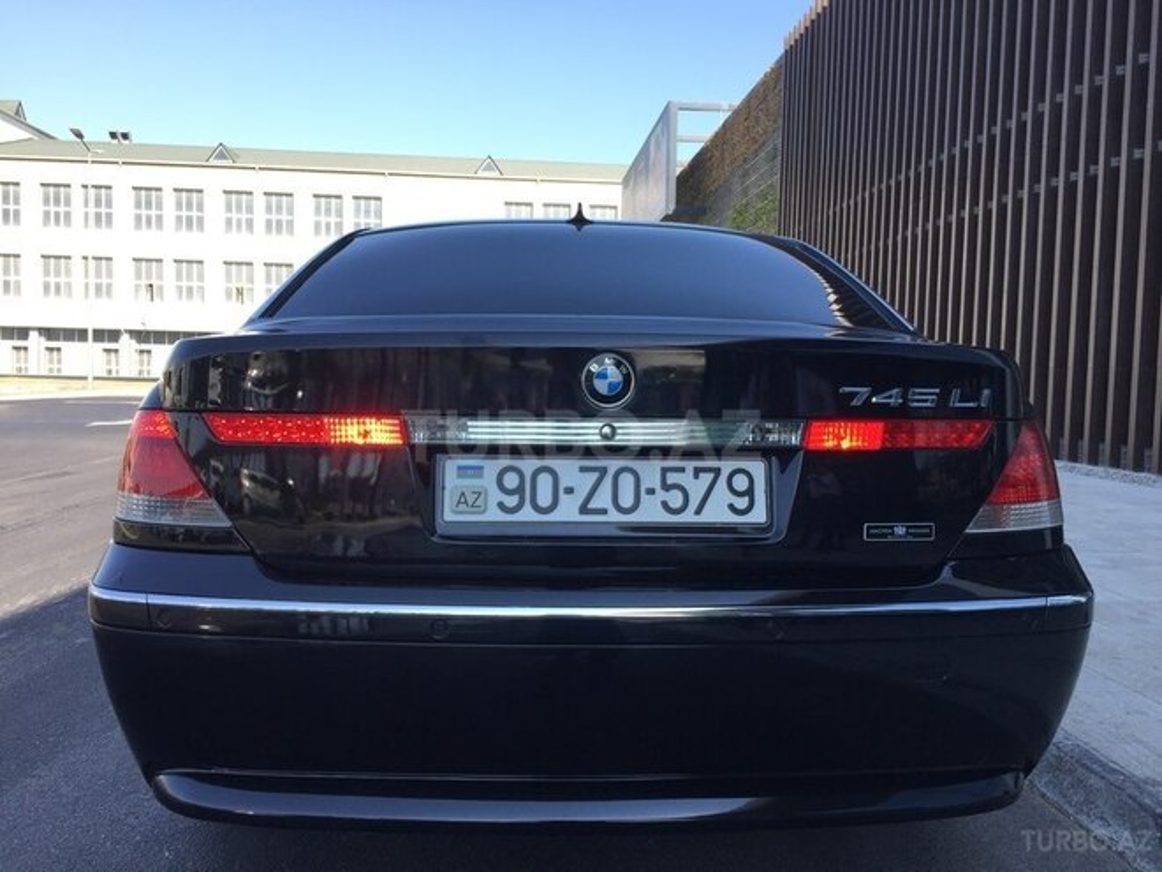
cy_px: 436
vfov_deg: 48.2
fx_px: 973
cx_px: 581
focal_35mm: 29
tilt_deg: -3.2
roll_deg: -2.3
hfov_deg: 61.7
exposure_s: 1/573
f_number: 2.2
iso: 32
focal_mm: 4.15
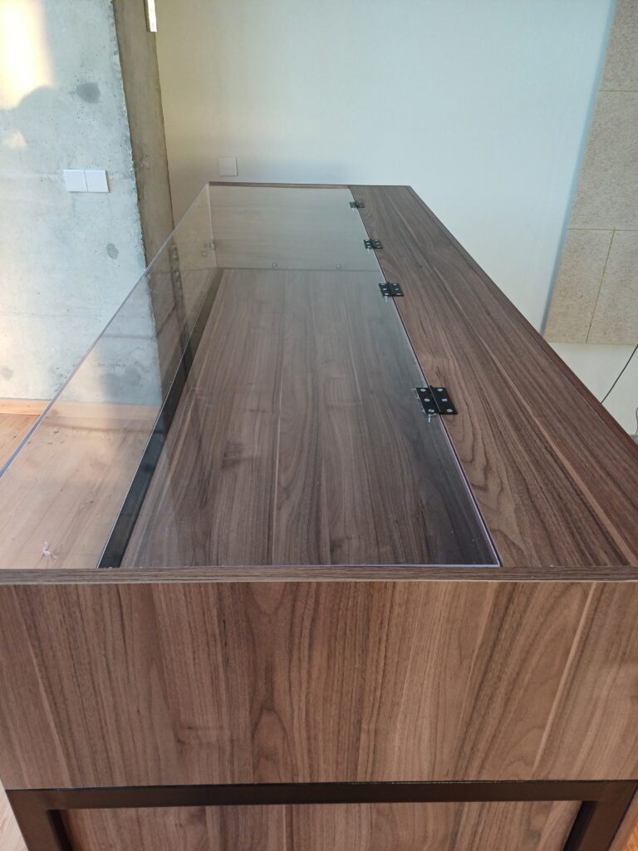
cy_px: 426
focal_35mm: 25
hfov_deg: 54.9
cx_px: 319
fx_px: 614
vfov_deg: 69.4
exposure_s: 1/50
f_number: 1.8
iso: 125
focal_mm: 4.65
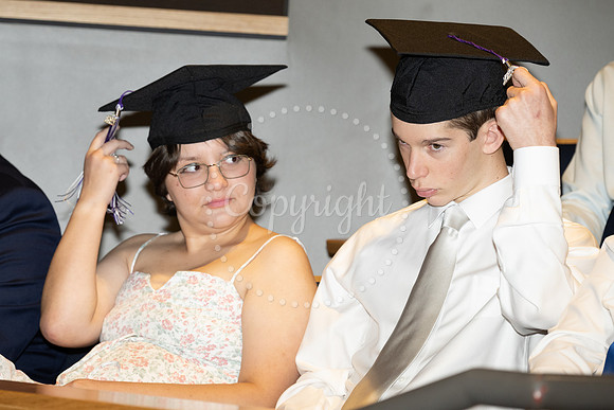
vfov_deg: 9.1
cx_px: 228
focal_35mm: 151
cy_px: 152
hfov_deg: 13.6
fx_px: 2576
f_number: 5
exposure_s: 1/125
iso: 1000
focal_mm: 120
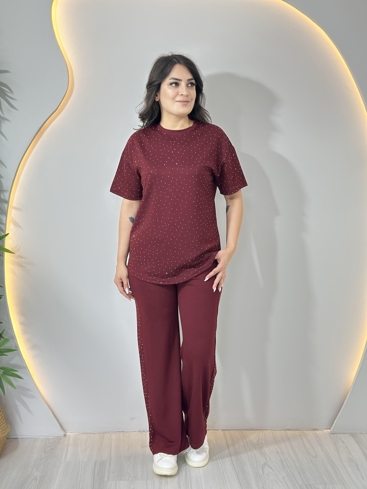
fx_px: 679
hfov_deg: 30.3
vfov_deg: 39.7
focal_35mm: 48
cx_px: 184
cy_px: 244
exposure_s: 1/100
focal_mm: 6.86
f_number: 1.78
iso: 100
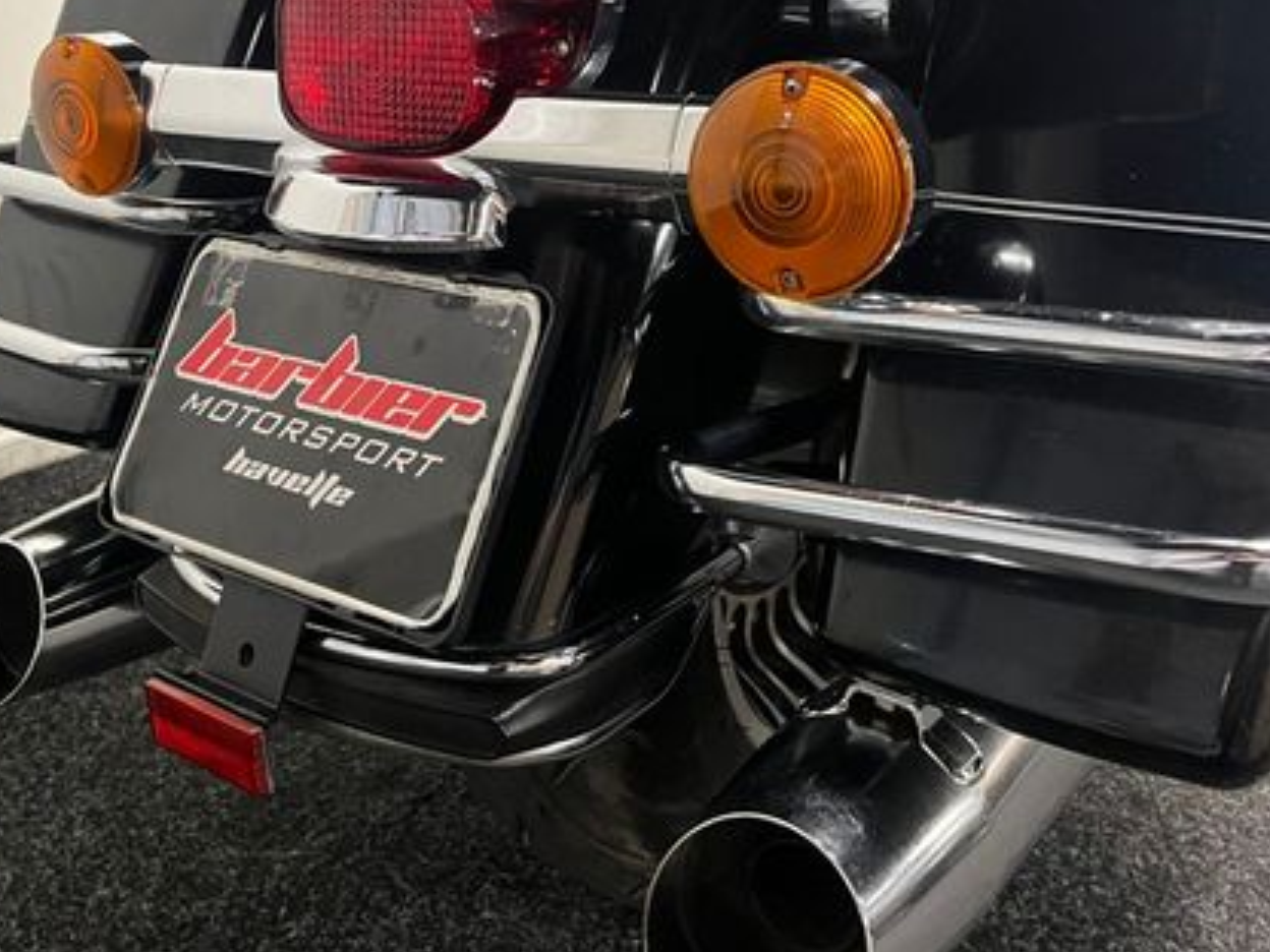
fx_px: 1468
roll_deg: -3.0
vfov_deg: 35.7
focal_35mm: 40
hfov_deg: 46.2
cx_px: 443
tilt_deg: -19.4
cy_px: 330
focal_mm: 5.1
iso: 400
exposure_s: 1/50
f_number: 1.6
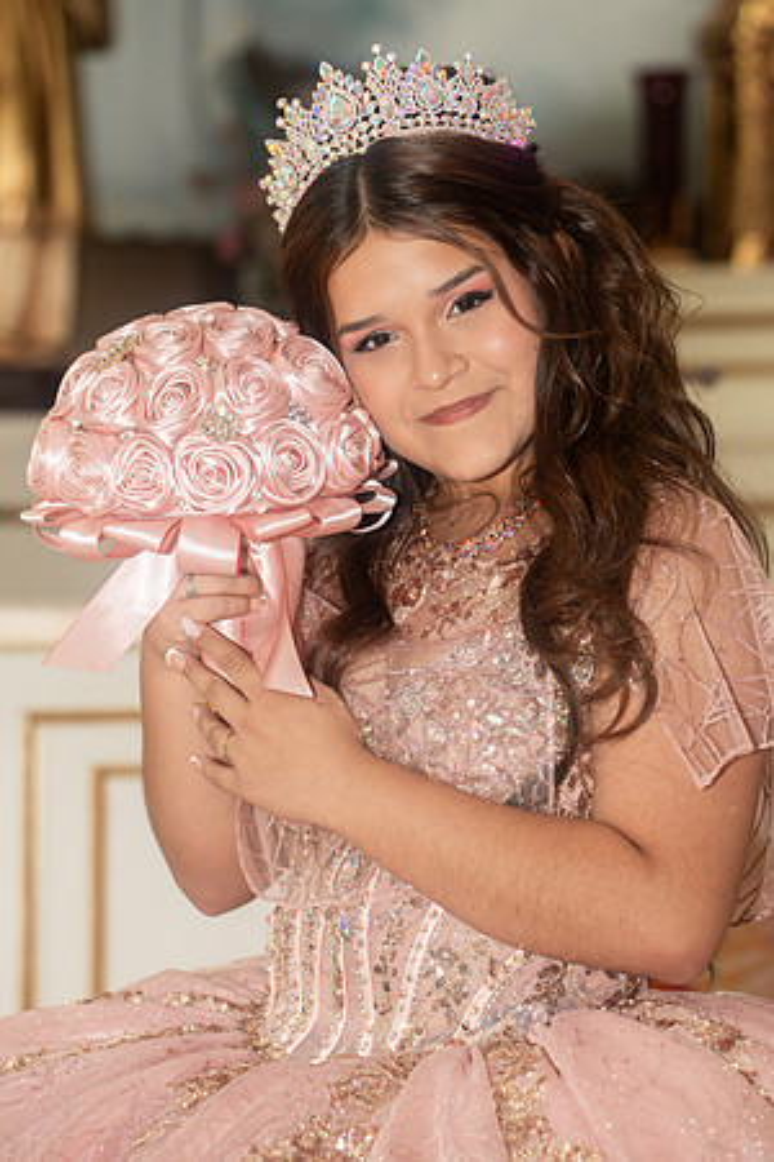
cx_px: 387
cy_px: 581
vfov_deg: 13.7
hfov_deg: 9.1
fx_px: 4837
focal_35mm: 150
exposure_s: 1/200
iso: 400
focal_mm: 150
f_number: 5.6
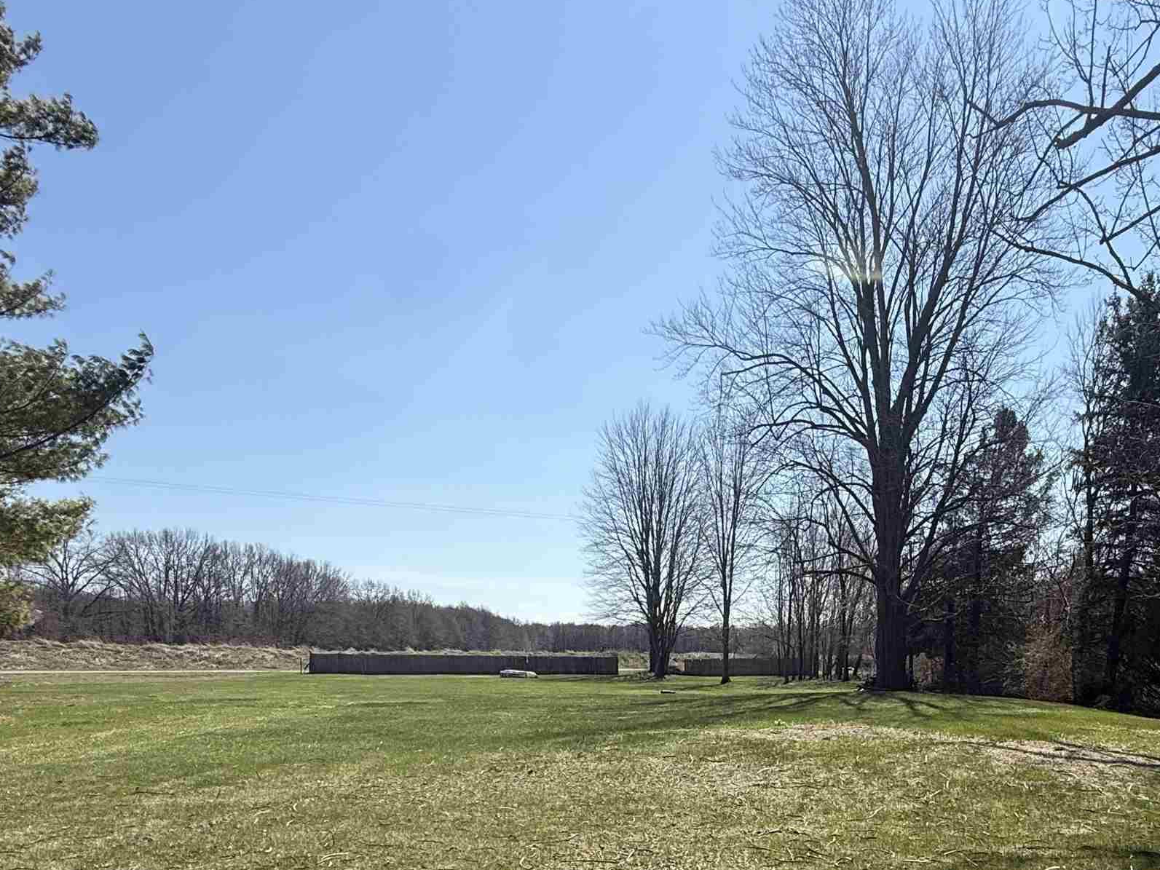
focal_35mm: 27
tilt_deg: -3.5
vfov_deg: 48.3
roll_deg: -0.1
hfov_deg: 63.7
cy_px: 705
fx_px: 905
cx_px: 769
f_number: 2.2
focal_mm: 2.22
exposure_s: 1/2092
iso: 50
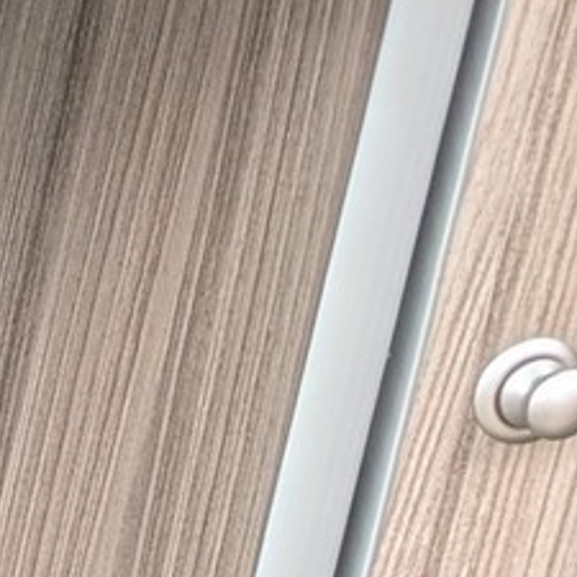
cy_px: 969
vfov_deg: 8.8
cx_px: -1890
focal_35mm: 193
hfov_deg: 6.7
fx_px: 3640
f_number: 1.68
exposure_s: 1/133
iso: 19
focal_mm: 6.9
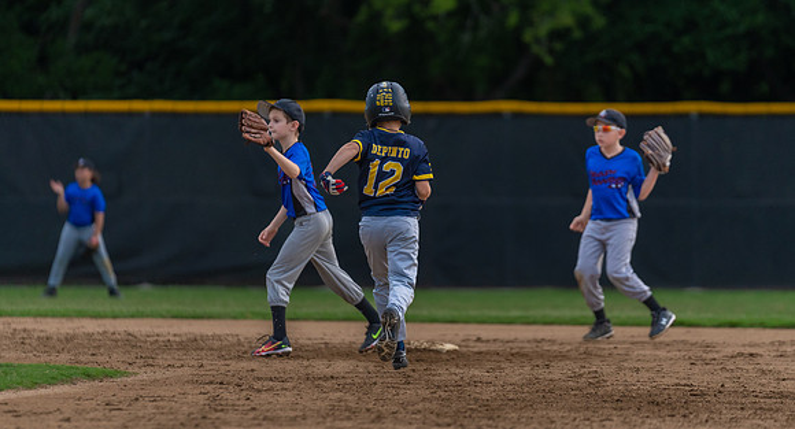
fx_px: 5463
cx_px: 414
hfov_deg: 8.3
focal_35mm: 262
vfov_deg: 4.5
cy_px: 196
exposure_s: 1/1000
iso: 1000
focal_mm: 200
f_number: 2.8
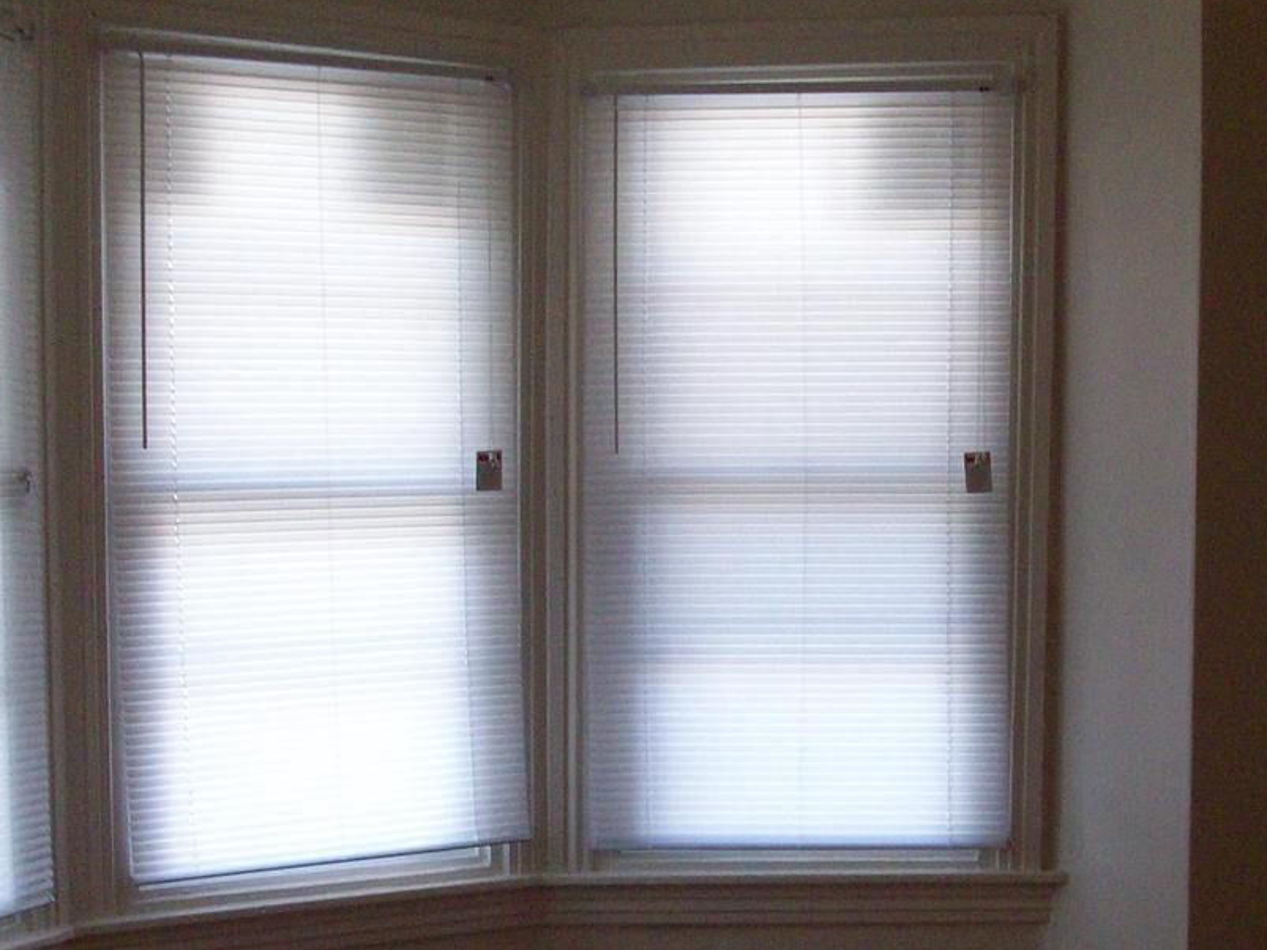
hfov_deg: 31.4
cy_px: 693
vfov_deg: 23.8
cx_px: 871
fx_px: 2232
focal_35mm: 61
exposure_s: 1/60.9
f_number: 2.8
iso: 160
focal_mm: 5.7
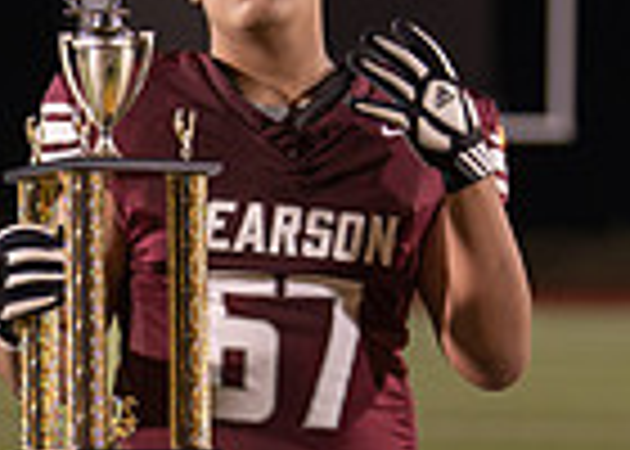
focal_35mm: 224
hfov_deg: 9.0
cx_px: 222
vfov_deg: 6.4
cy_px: 471
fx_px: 4008
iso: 320
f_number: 1.2
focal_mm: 50
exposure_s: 1/320
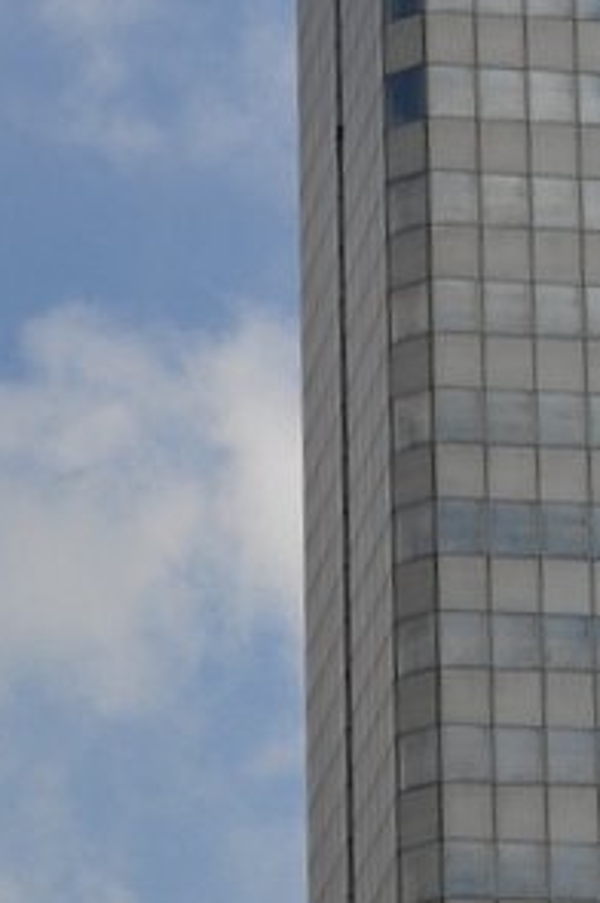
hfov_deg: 4.6
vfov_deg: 7.0
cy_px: -24
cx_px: 1156
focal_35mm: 293
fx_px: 7342
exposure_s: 1/400
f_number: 10
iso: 200
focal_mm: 48
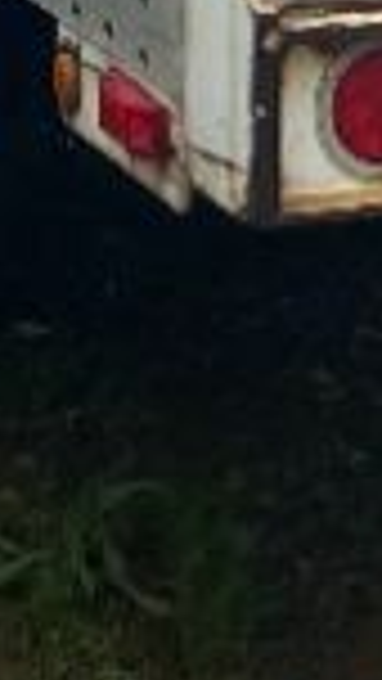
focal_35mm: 160
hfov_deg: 7.6
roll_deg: -0.8
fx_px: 2880
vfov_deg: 11.4
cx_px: 67
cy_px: -880
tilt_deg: +4.4
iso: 32
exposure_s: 1/3497
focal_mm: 4.25
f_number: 1.8
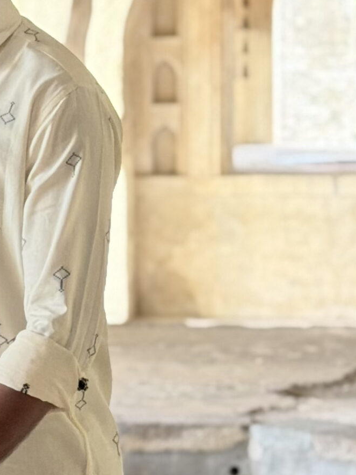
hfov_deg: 10.5
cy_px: 157
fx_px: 1906
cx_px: -59
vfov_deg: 14.2
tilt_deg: -2.7
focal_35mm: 139
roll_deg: -0.3
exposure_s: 1/207
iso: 100
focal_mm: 6.76
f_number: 1.78
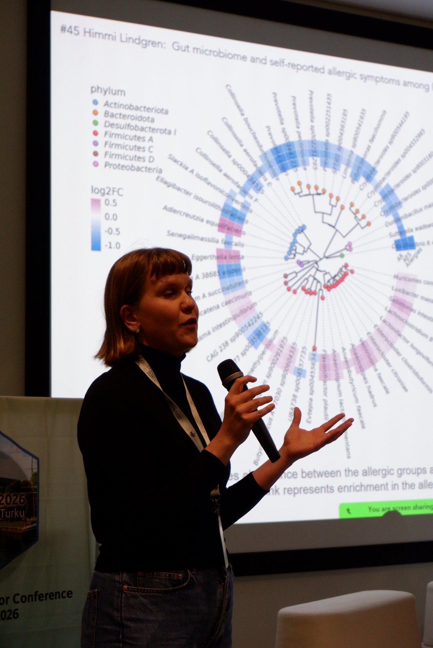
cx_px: 216
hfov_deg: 20.0
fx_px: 1225
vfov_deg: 29.6
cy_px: 324
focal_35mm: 68
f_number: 5.6
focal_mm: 45
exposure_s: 1/200
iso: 2000
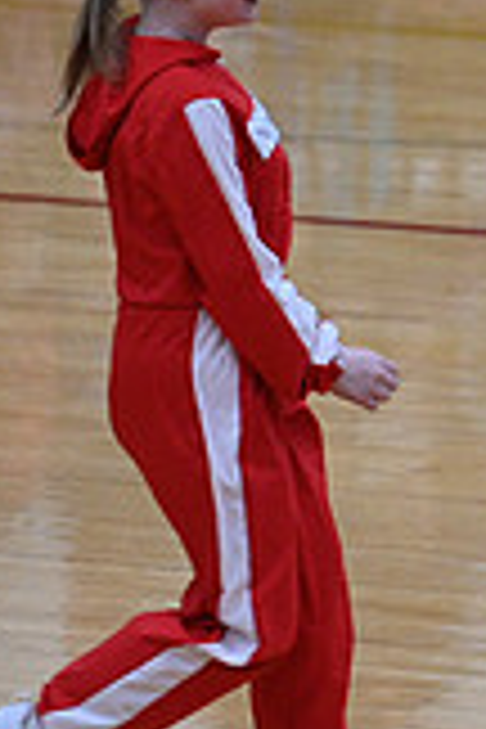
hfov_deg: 2.0
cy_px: 236
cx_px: 1278
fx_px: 13769
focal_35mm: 680
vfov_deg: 3.0
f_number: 4
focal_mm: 190
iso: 4000
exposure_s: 1/400
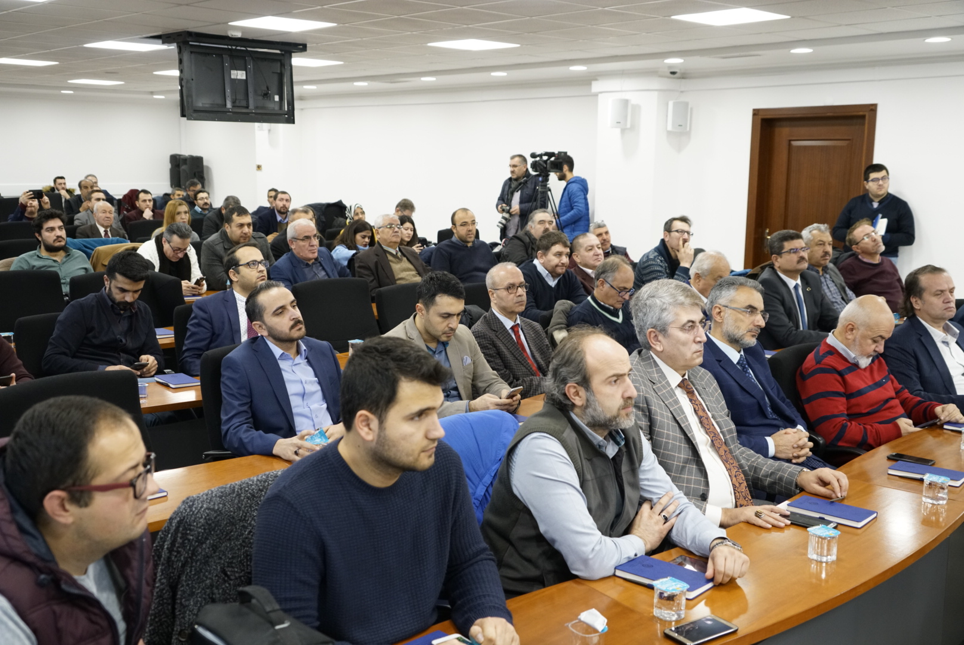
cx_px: 482
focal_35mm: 36
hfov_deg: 53.1
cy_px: 322
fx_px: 965
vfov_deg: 36.9
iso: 3200
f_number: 5
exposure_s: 1/100
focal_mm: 36
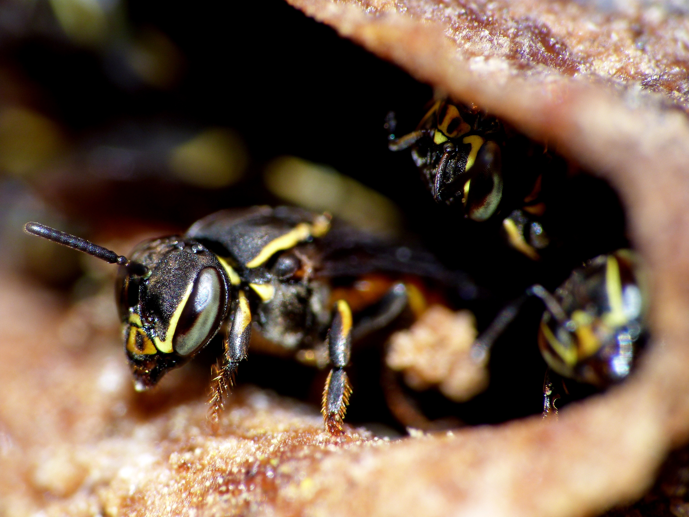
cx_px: 344
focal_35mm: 600
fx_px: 11942
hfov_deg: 3.3
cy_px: 258
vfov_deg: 2.5
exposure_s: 1/250
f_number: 8
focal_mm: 108
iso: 100
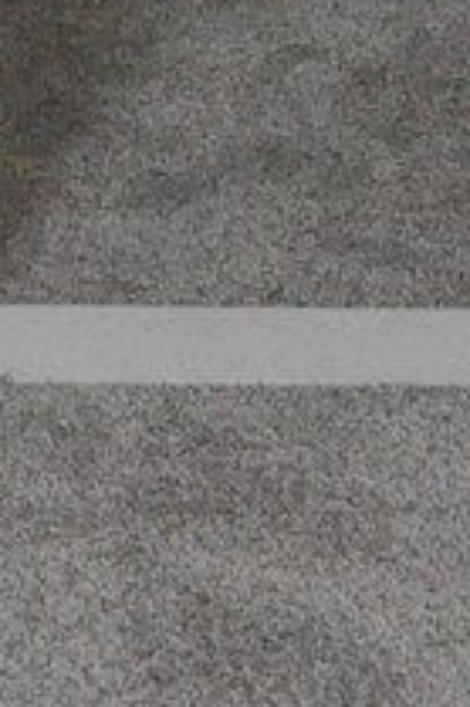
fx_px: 5023
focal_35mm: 256
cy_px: -1006
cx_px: -659
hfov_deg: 5.2
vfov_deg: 7.5
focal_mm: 21
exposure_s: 1/200
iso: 3200
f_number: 7.1
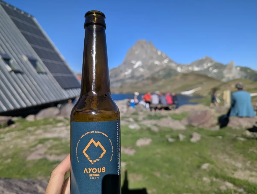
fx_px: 178
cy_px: 97
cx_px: 128
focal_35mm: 24
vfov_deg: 57.0
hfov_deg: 71.5
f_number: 1.85
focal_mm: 6.81
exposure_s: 1/2513
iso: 36
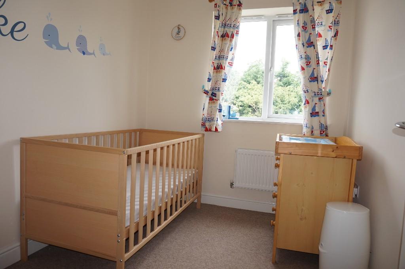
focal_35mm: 24
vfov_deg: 53.1
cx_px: 202
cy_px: 134
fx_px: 270
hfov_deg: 73.8
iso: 100
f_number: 4
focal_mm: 16
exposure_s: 1/60
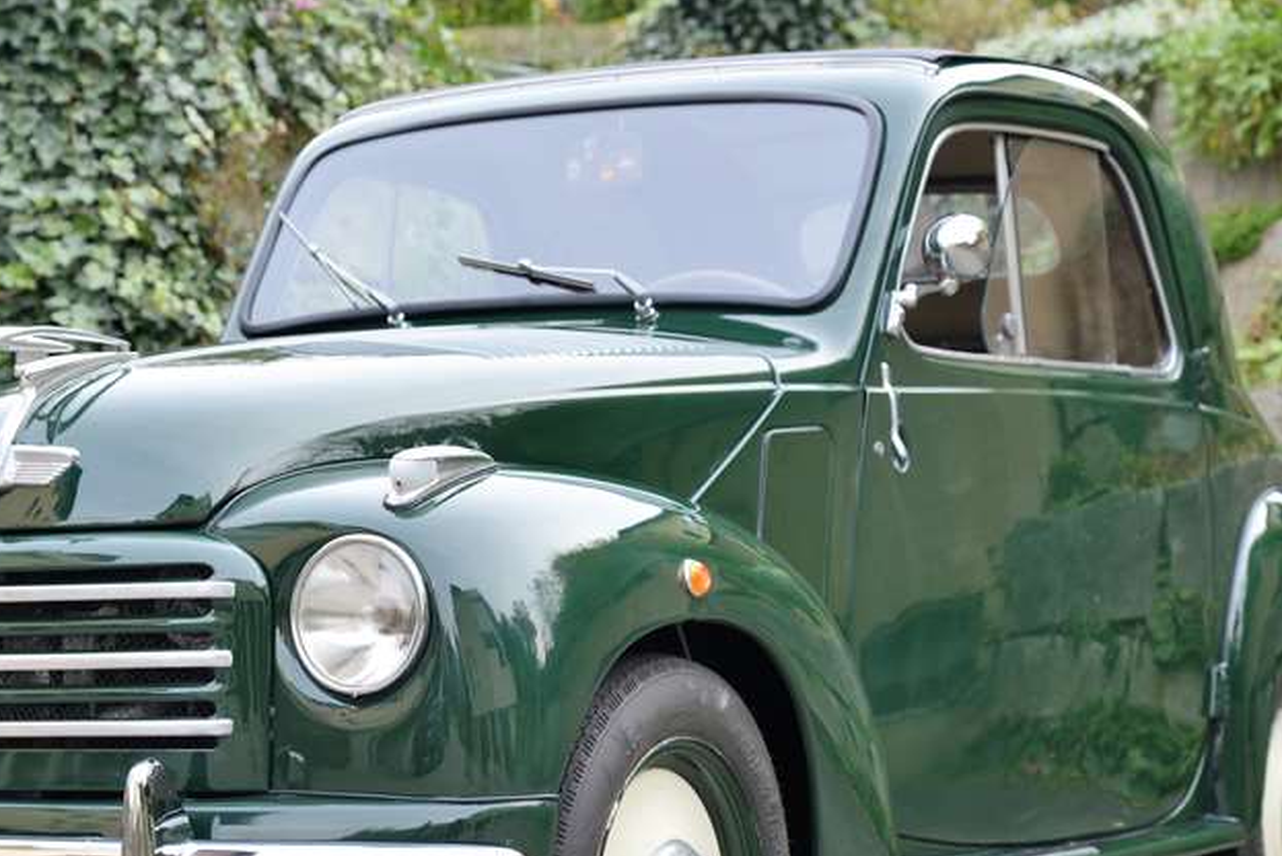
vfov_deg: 13.7
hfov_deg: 20.4
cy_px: 576
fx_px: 3563
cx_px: 492
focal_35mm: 100
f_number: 5.6
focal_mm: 65
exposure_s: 1/125
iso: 400
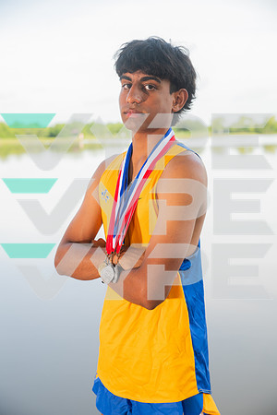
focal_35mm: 52
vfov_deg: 38.2
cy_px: 208
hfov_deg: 26.0
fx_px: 600
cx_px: 138
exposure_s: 1/400
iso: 250
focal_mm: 52
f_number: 4.5
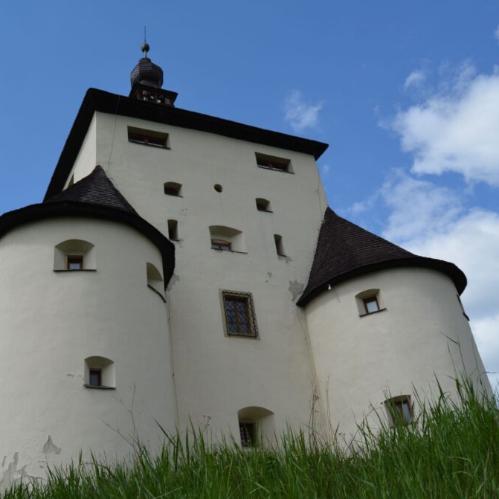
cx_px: 152
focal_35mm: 35
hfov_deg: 46.2
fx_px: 571
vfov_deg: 47.2
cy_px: 252
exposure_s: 1/320
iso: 100
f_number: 9
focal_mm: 18
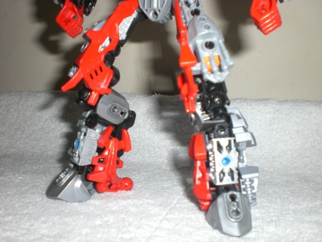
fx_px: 353
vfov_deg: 37.7
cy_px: 121
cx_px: 161
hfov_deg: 49.0
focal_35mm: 38
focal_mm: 6.3
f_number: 3.1
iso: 50
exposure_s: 1/60
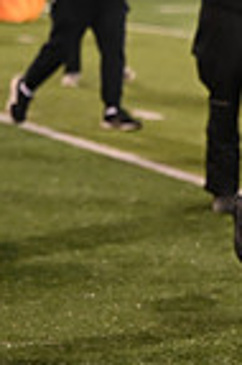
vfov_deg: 5.6
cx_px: 655
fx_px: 3699
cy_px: 103
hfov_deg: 3.7
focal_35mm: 366
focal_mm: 90
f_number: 2.8
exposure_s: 1/800
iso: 4000
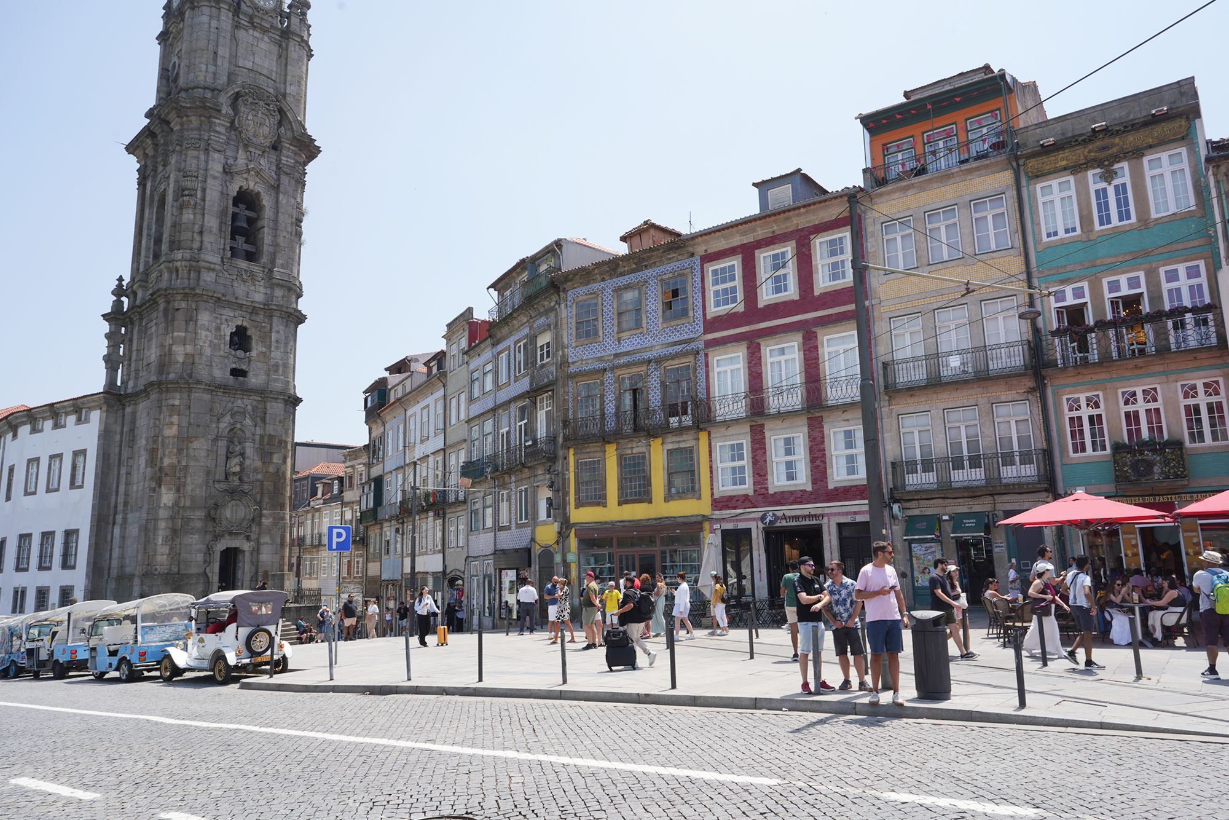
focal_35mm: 24
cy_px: 410
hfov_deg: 73.7
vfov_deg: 53.1
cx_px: 614
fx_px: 819
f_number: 13
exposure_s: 1/100
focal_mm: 24
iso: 100
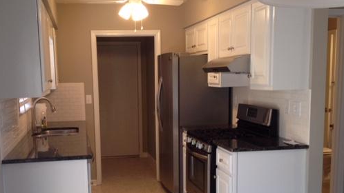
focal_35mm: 49
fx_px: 447
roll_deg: +1.0
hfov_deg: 41.9
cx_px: 141
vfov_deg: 24.3
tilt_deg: -8.9
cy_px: 131
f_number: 2.4
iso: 64
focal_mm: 4.28
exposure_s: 1/20
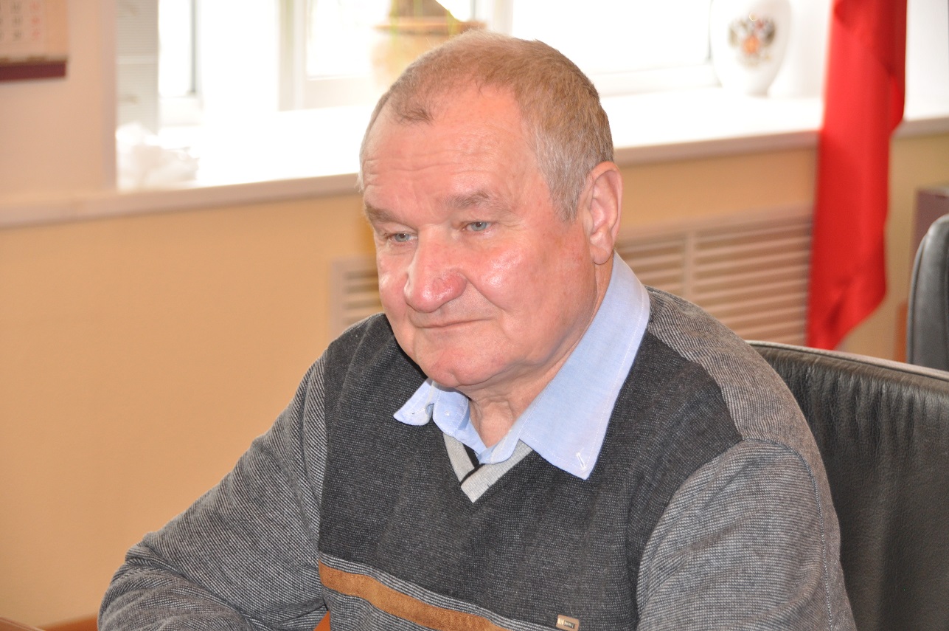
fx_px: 2962
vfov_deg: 12.1
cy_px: 316
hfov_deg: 18.2
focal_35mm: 112
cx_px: 474
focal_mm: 75
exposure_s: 1/80
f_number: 5
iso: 800
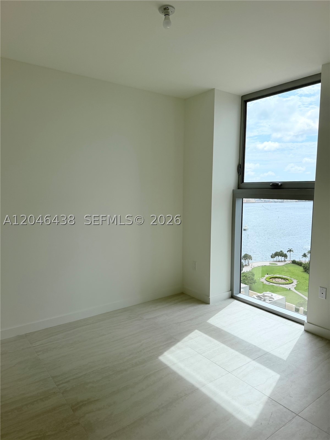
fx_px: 305
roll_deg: +0.3
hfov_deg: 56.8
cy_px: 220
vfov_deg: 71.6
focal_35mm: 24
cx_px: 165
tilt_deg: -7.1
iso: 100
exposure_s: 1/1174
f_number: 1.78
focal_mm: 6.76
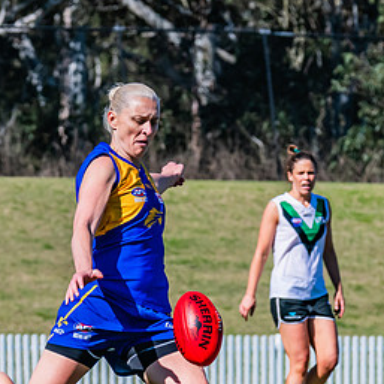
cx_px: 130
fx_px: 8748
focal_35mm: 697
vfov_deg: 2.5
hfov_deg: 2.5
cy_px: 258
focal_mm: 240
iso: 640
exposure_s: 1/1250
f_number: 10
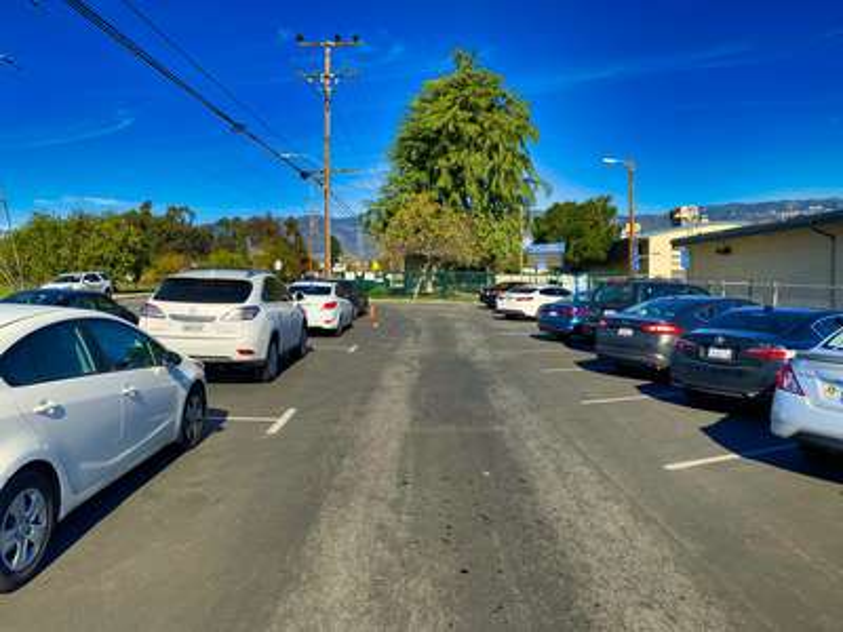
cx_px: 422
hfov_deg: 67.3
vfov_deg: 53.1
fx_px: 633
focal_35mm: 26
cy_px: 316
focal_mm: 4.25
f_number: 1.8
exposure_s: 1/2632
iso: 32
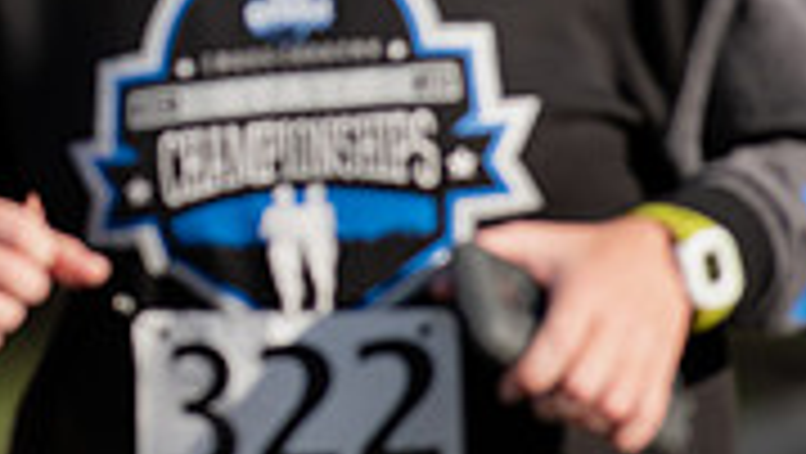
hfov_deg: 2.1
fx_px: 21751
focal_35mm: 1017
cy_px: -151
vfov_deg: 1.2
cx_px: -302
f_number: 4.5
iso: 200
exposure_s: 1/800
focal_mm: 300
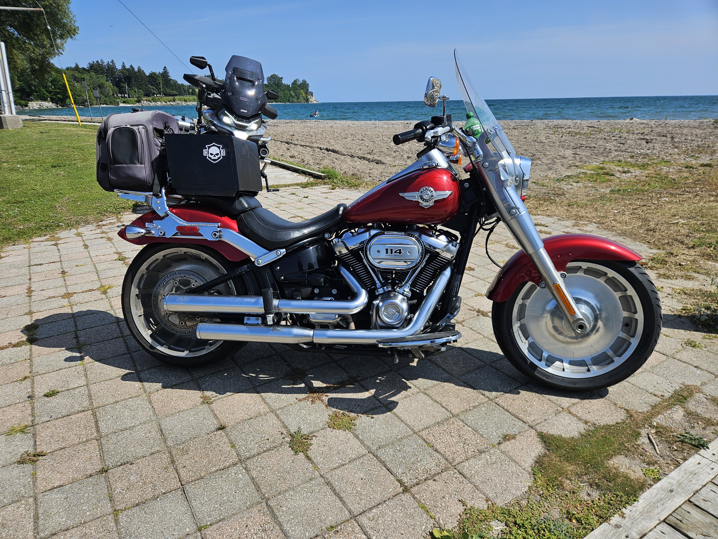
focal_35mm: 23
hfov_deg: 73.9
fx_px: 477
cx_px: 359
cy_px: 270
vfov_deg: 58.9
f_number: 1.8
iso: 25
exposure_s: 1/2252
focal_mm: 5.4
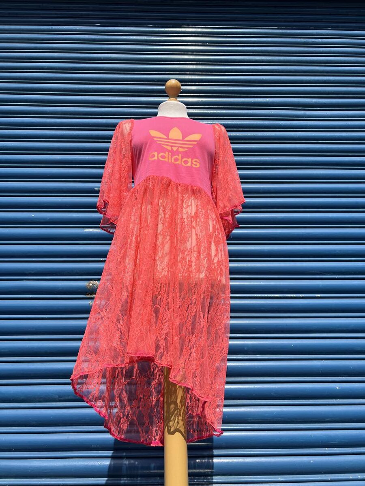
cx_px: 182
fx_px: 366
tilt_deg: +25.4
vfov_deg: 67.3
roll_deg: -0.3
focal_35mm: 26
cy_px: 243
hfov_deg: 53.1
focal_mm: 5.7
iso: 50
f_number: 1.5
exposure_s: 1/5076
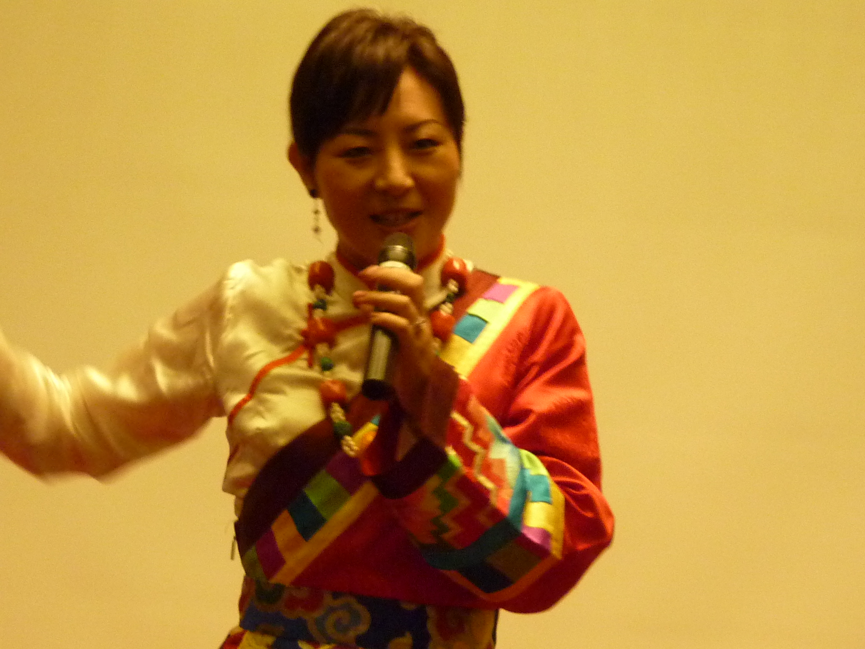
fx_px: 10895
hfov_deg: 4.5
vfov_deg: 3.4
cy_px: 324
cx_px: 432
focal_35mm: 436
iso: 400
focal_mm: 39.7
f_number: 4.7
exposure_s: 1/25
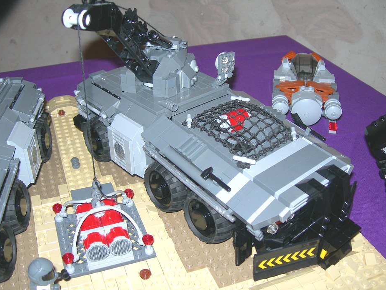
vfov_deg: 34.4
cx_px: 208
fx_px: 468
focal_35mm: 42
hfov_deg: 44.7
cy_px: 137
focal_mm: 7.8
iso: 50
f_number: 2.8
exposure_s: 1/60.1
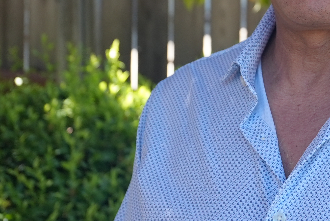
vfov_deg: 12.7
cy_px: -6
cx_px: 348
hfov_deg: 18.5
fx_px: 977
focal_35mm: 107
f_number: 4
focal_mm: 33.5
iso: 640
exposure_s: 1/160
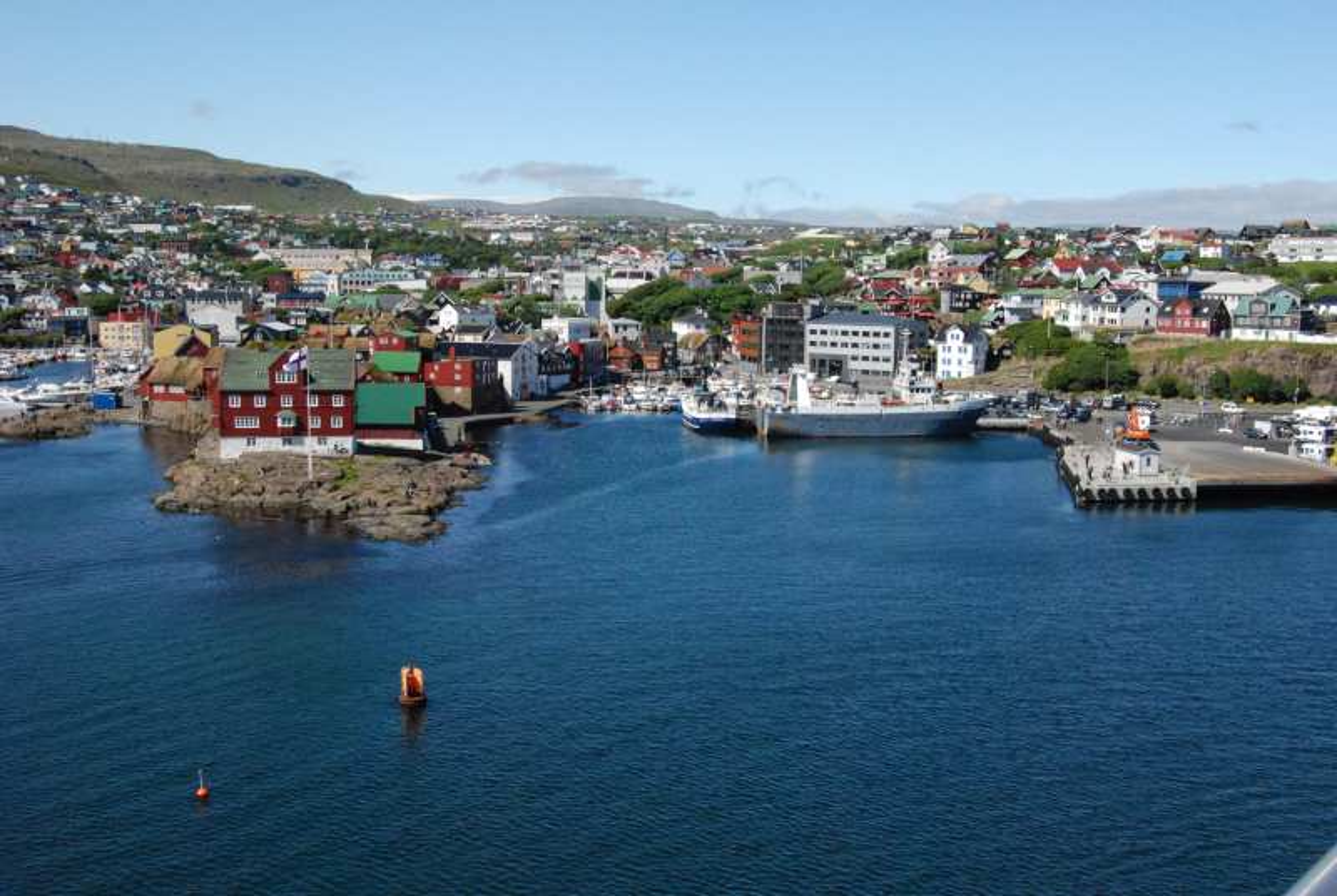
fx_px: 1451
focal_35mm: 39
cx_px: 668
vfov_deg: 34.3
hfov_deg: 49.5
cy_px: 448
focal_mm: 26
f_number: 14
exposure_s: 1/800
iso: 1250
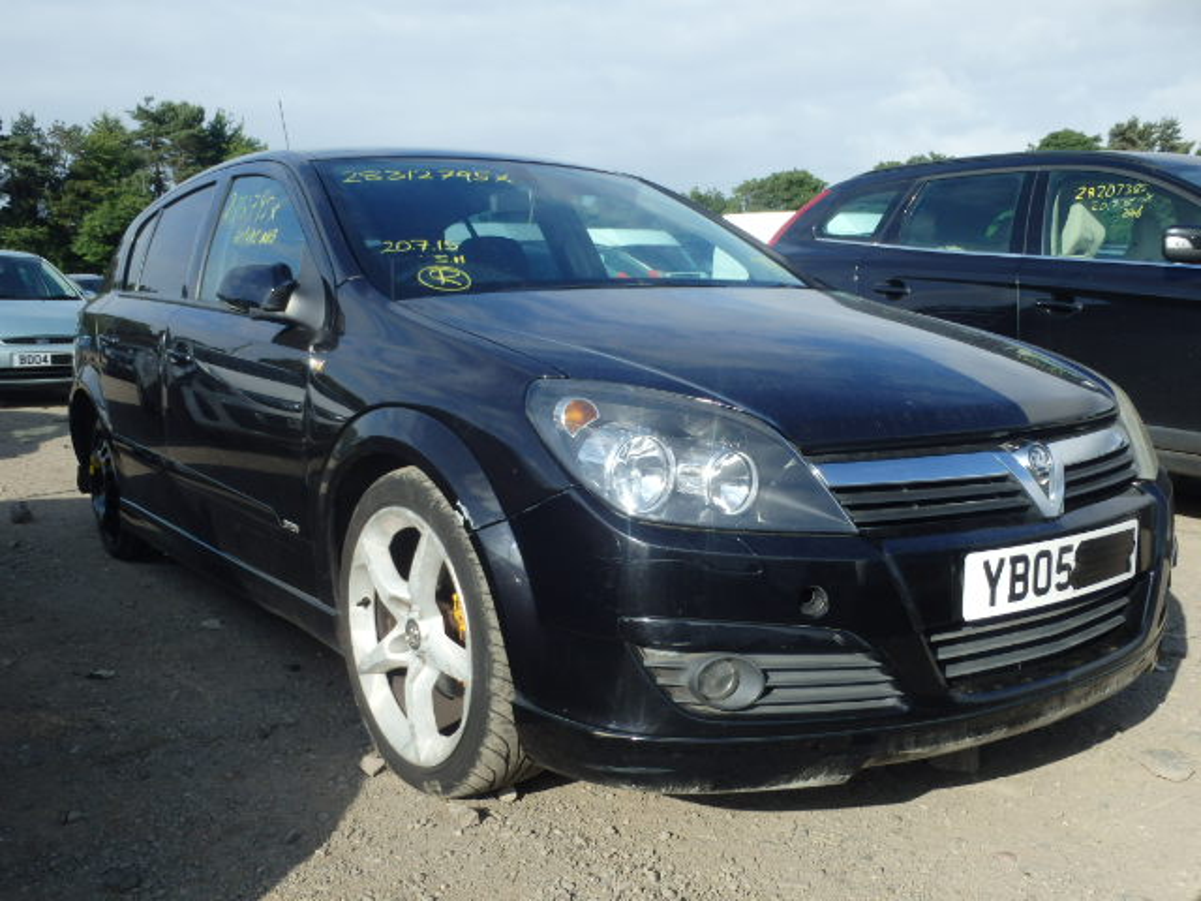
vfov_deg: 41.8
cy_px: 450
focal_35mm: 34
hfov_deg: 54.0
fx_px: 1180
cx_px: 600
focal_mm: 6.1
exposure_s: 1/500
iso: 125
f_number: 4.4
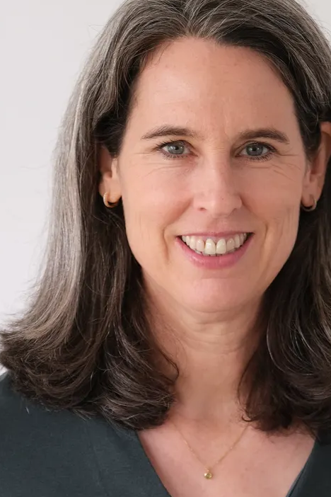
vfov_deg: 8.1
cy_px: 529
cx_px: 193
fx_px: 3503
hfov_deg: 5.4
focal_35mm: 254
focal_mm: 66
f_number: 2.8
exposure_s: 1/60
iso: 250
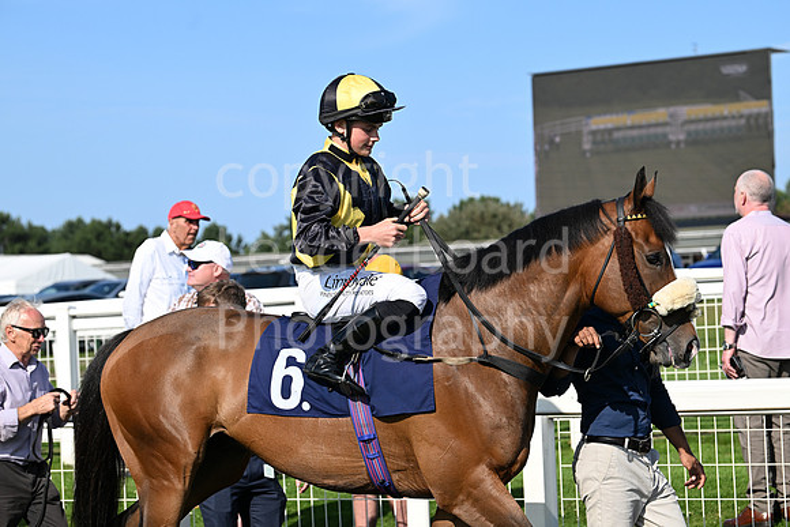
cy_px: 264
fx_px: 2414
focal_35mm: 110
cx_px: 395
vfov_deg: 12.5
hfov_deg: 18.6
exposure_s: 1/2000
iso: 400
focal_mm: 110
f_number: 5.6
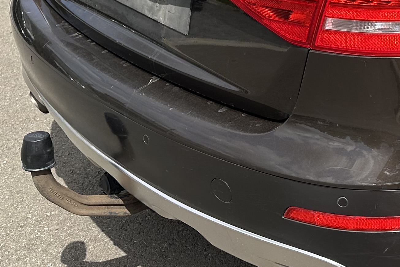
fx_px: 855
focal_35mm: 77
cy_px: -52
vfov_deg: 16.9
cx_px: 519
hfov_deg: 23.3
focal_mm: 6.86
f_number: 1.78
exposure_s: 1/2732
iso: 80
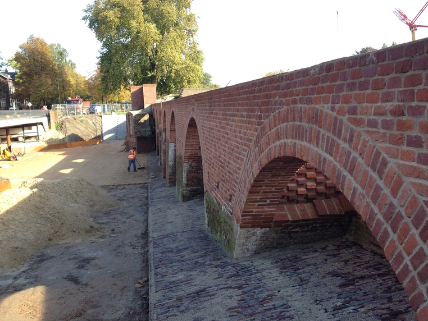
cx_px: 214
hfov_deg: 52.6
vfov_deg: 40.7
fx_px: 433
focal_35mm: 35
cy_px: 160
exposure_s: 1/286
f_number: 2.4
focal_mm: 4.28
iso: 50
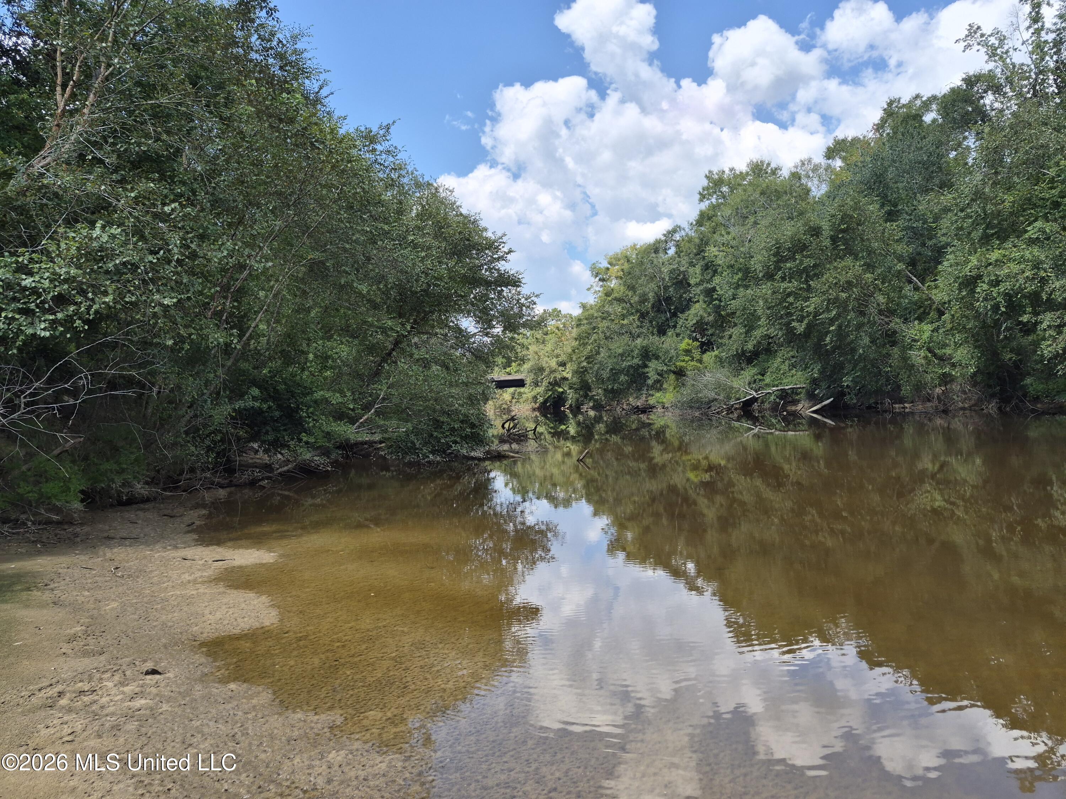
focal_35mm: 23
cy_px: 400
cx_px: 533
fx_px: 708
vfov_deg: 58.9
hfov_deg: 73.9
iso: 80
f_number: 1.8
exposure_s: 1/4800
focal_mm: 5.4
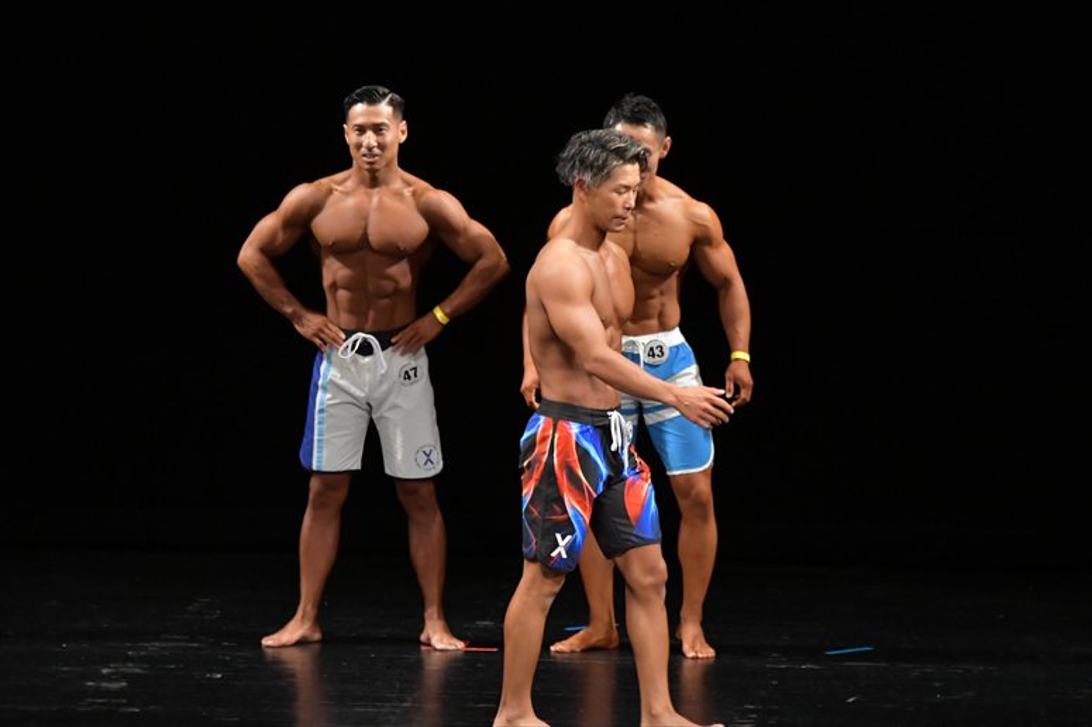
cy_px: 364
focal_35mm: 300
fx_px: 9096
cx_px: 546
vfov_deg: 4.6
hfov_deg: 6.9
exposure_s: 1/400
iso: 3200
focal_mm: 200
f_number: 5.6
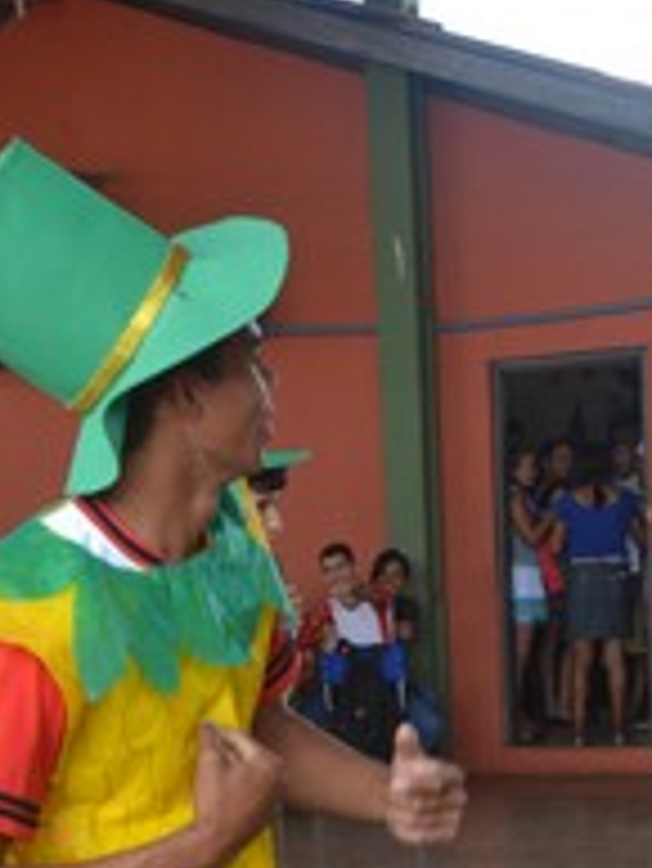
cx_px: 171
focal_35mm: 94
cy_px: 949
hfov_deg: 15.7
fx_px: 2358
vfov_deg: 20.0
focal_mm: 28
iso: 200
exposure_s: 1/125
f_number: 5.6
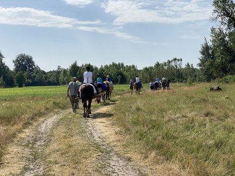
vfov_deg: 28.0
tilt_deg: -0.7
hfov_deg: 36.8
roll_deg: +0.9
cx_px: 118
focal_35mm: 52
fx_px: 353
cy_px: 88
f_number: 2
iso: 20
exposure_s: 1/3195
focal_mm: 6
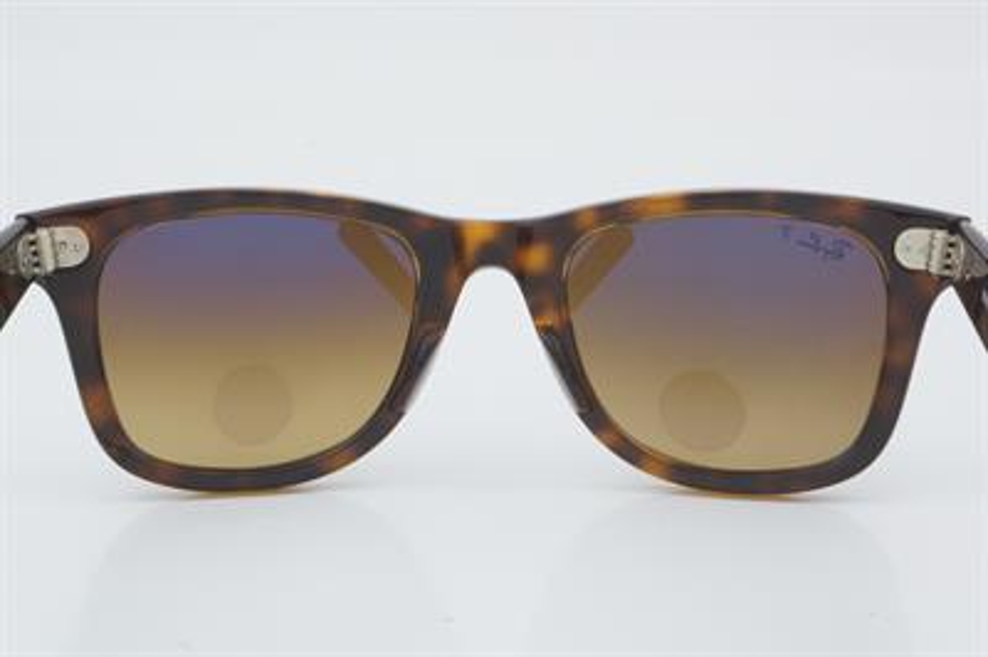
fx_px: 2262
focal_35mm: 82
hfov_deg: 24.6
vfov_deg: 16.5
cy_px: 328
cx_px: 494
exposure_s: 1/3
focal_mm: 55
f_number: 32
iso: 100
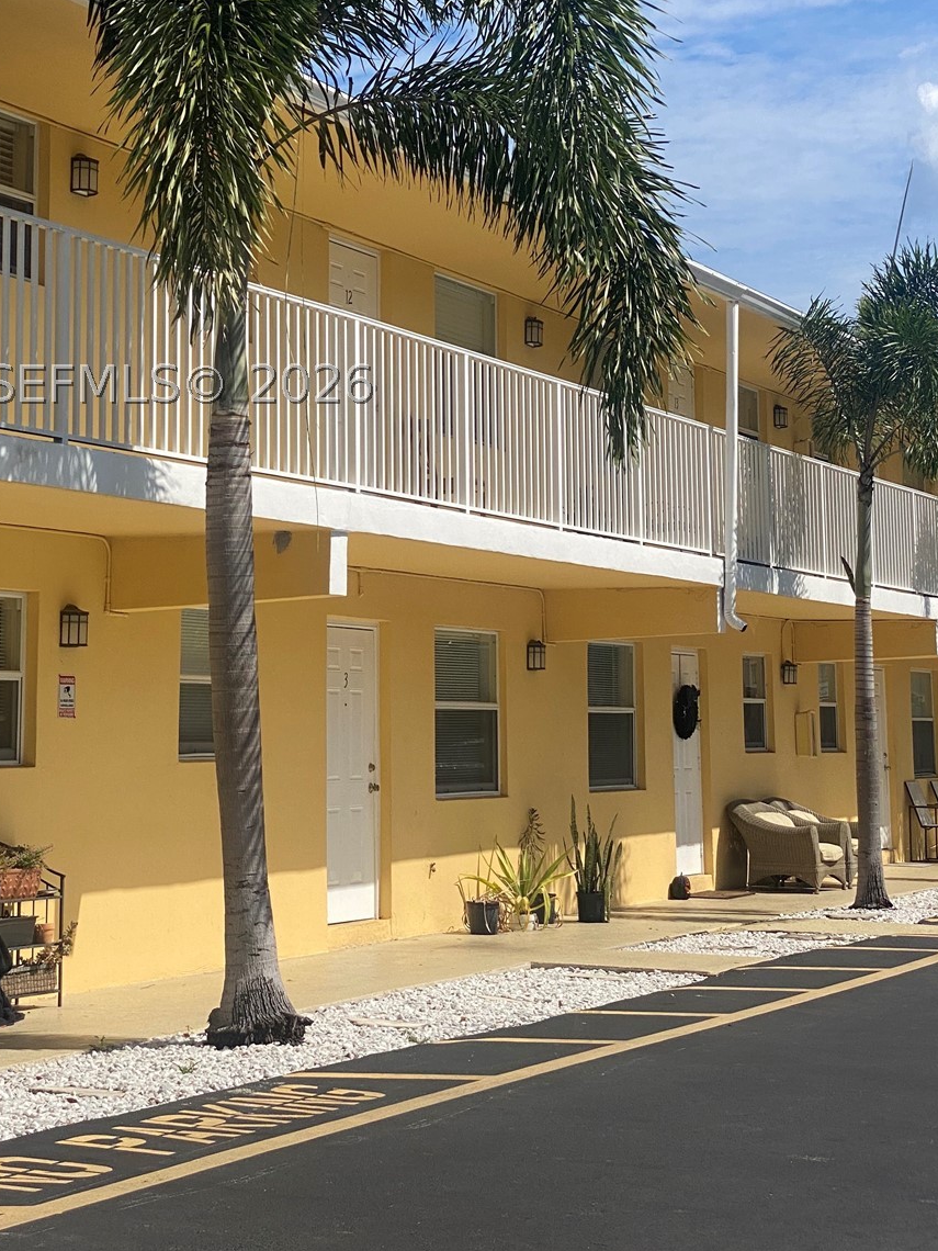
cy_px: 384
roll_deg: -0.1
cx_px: 308
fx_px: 2637
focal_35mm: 73
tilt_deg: +8.2
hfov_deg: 20.1
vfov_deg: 26.5
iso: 20
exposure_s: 1/2283
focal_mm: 6
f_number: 2
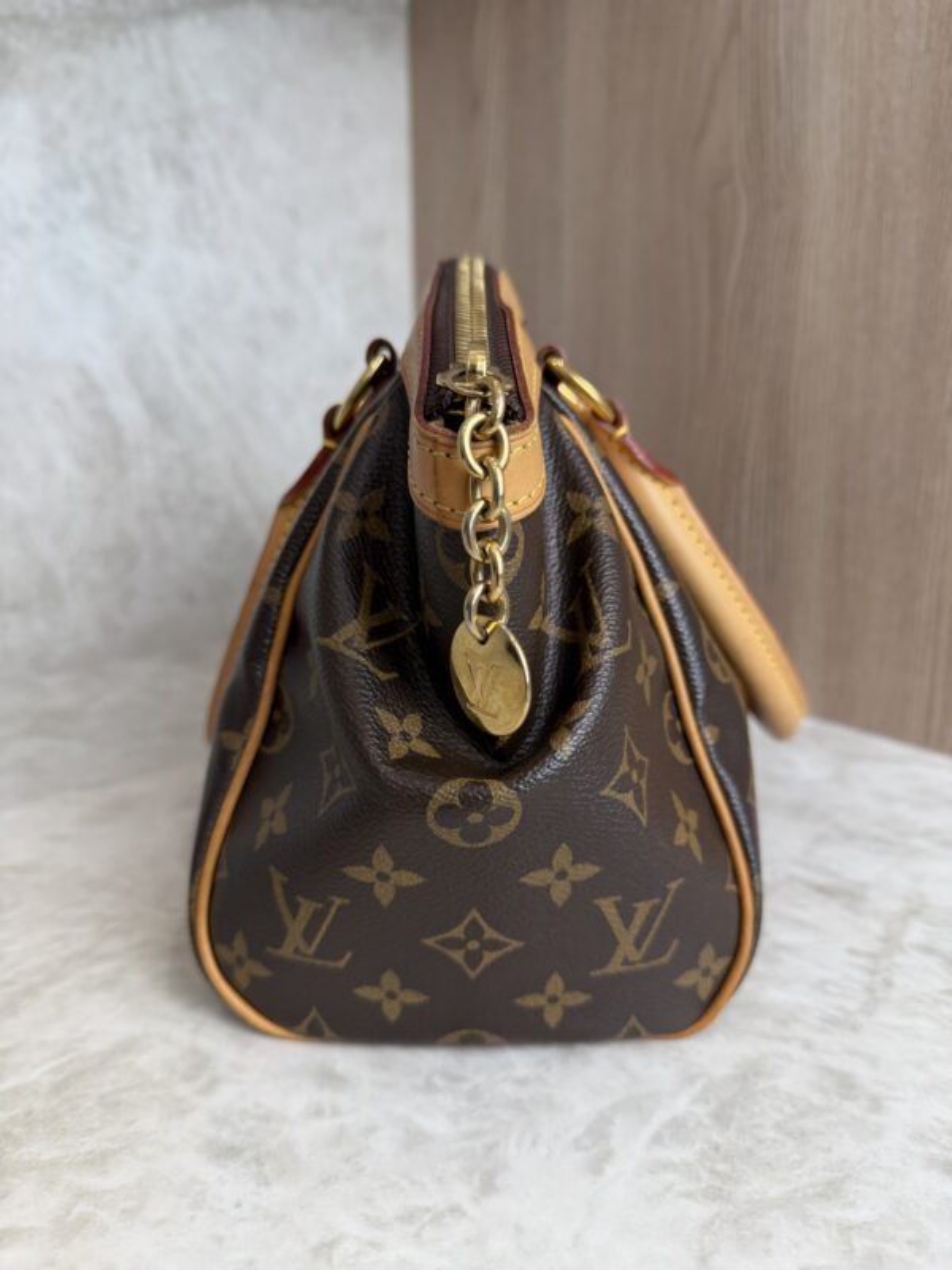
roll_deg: -0.1
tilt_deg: -14.0
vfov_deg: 71.6
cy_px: 635
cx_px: 476
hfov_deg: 56.8
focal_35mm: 24
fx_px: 880
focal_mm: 6.76
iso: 100
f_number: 1.78
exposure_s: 1/120
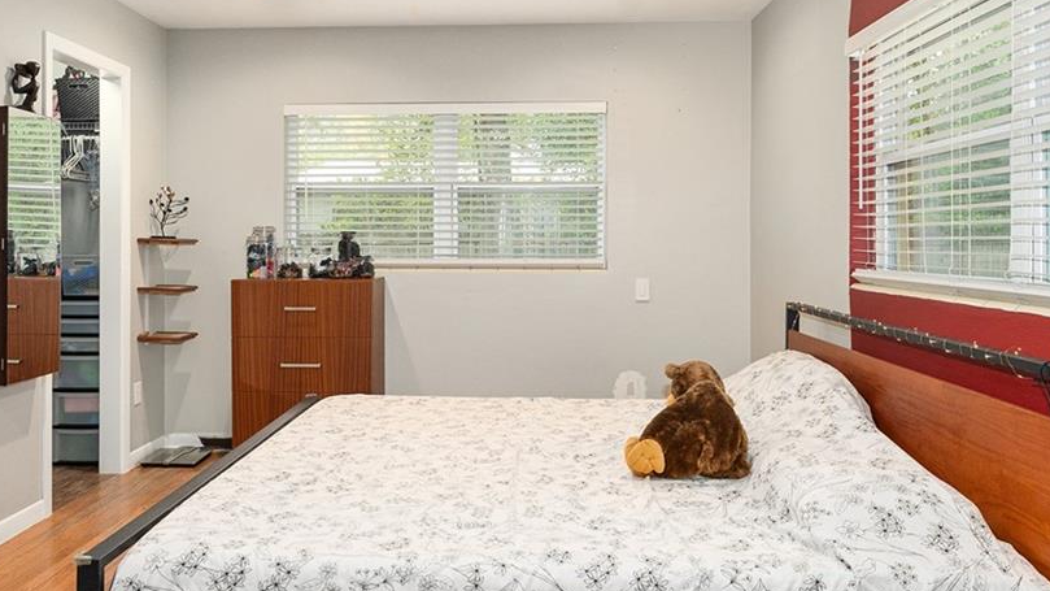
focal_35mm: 29
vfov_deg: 40.0
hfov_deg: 66.0
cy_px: 239
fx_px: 807
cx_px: 482
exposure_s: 1/30
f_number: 7.1
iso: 2000
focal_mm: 14
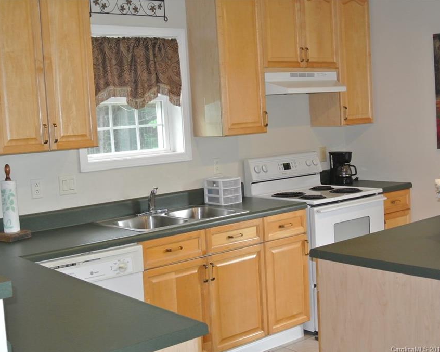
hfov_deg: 37.2
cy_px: 176
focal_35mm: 50
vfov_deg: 30.3
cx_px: 181
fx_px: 651
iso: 800
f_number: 4.2
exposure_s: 1/60
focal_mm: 16.3
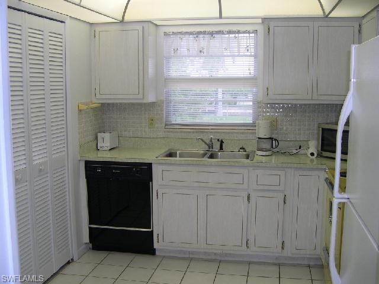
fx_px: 416
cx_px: 190
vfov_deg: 37.7
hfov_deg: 49.0
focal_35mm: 38
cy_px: 142
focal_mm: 8
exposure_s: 1/65.3
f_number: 2.8
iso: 100
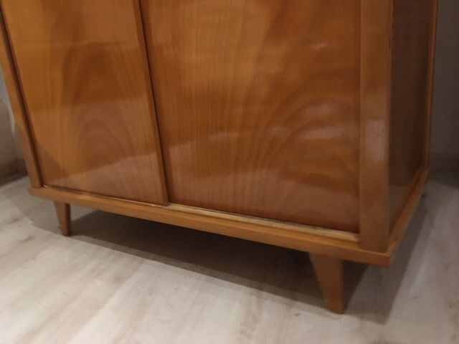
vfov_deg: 48.2
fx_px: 385
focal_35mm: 29
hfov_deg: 61.7
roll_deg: +6.3
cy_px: 172
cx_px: 230
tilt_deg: -16.2
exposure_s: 1/17
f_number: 2.2
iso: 400
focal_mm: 4.15
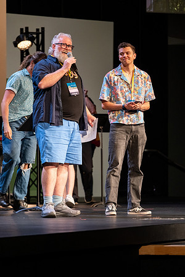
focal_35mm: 210
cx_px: 92
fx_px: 1619
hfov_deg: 6.5
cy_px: 138
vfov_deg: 9.8
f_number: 2.8
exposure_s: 1/210
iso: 1250
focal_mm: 140
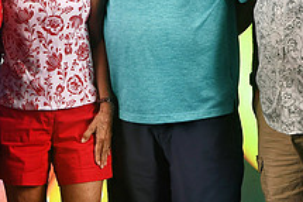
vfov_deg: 8.4
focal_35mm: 162
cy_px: -23
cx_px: 86
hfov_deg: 12.7
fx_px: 1362
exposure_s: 1/200
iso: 640
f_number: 7.1
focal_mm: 40
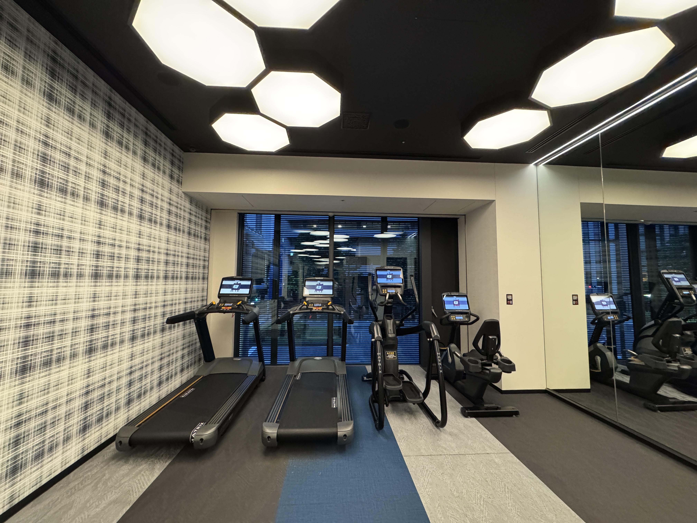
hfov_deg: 102.1
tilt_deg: +3.9
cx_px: 348
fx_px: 282
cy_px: 262
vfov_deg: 85.7
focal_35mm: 14
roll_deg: -0.5
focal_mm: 2.22
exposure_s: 1/60
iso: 1250
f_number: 2.2
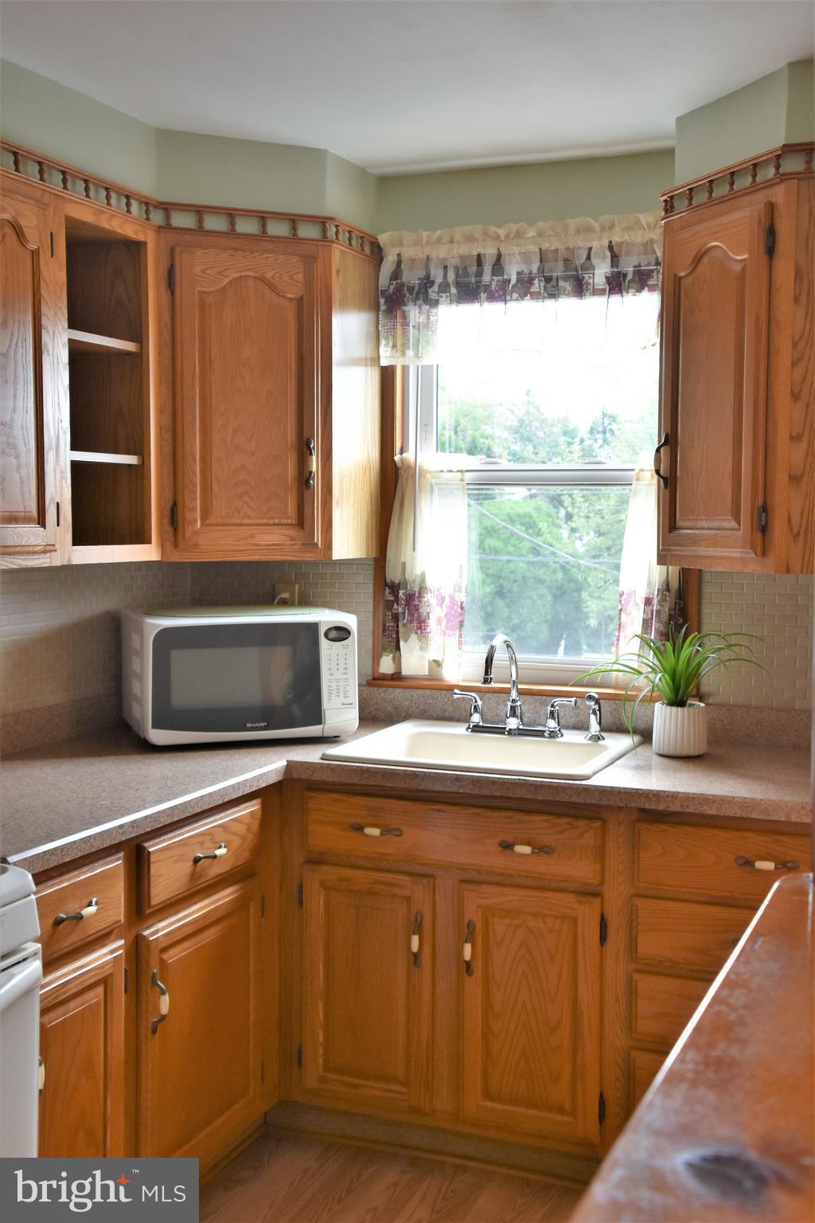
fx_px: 1426
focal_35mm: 42
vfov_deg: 46.4
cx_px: 408
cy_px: 612
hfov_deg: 31.9
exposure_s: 1/160
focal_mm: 28
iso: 800
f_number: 6.3
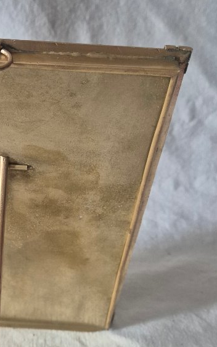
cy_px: 200
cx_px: 13
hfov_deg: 24.0
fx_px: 492
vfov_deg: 38.8
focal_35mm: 52
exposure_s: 1/100
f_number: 1.8
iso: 800
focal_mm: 5.4
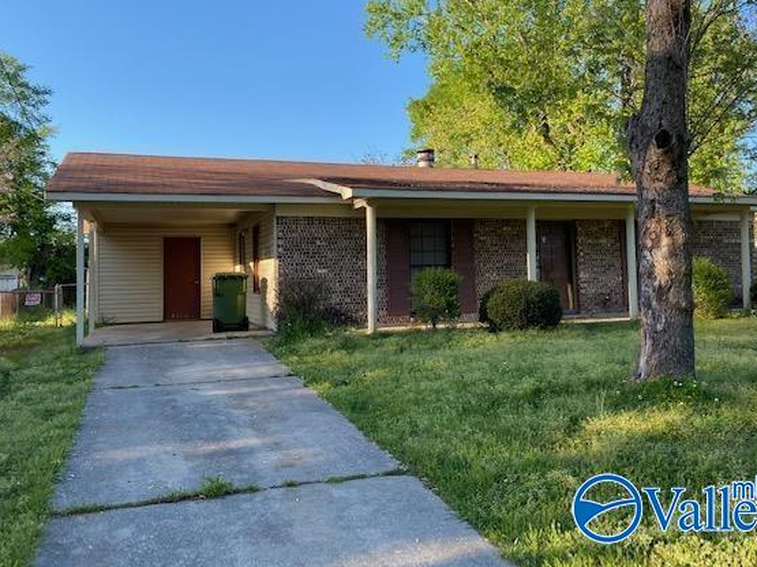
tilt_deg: +2.7
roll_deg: +1.1
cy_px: 241
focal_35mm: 30
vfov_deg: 46.6
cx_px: 401
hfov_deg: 59.9
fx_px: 656
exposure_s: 1/767
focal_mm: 4.25
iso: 32
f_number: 1.8
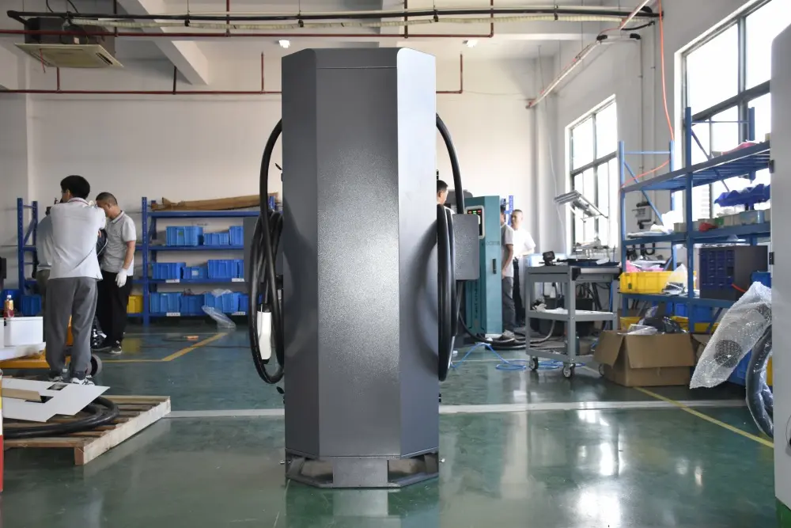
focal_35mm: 34
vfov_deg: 38.4
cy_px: 264
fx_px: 758
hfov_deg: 55.1
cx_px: 396
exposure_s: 1/200
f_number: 4
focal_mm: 23
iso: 800
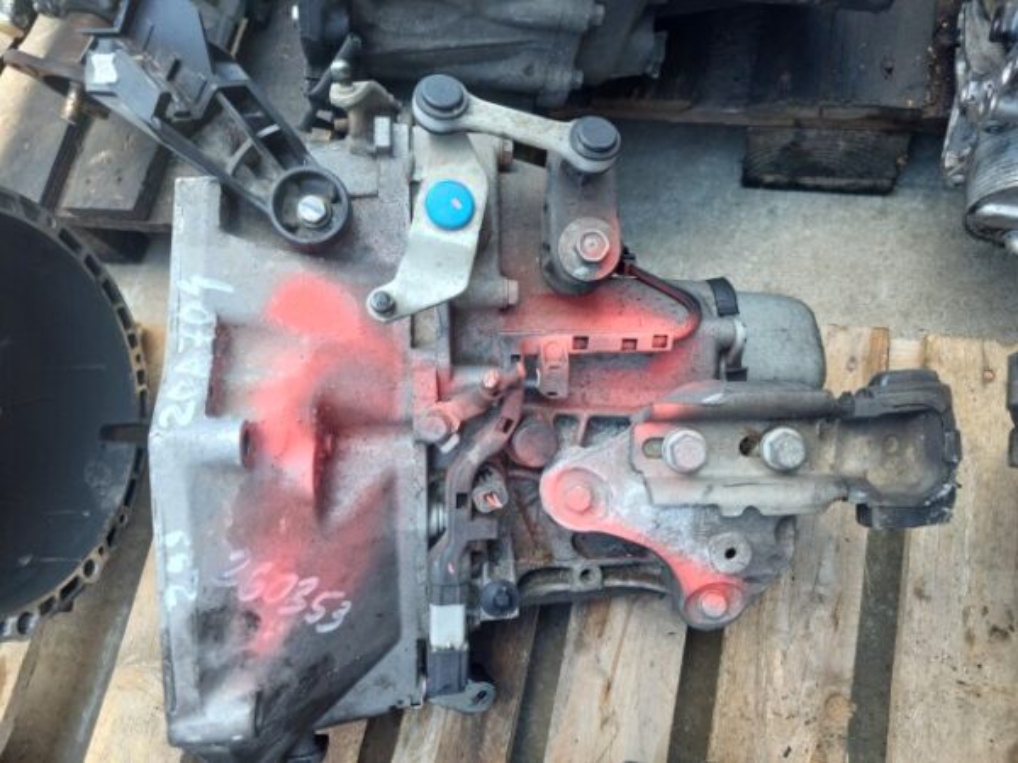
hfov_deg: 69.4
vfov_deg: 54.9
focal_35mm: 25
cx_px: 509
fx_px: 735
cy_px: 382
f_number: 1.8
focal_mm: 5.23
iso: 40
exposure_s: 1/131
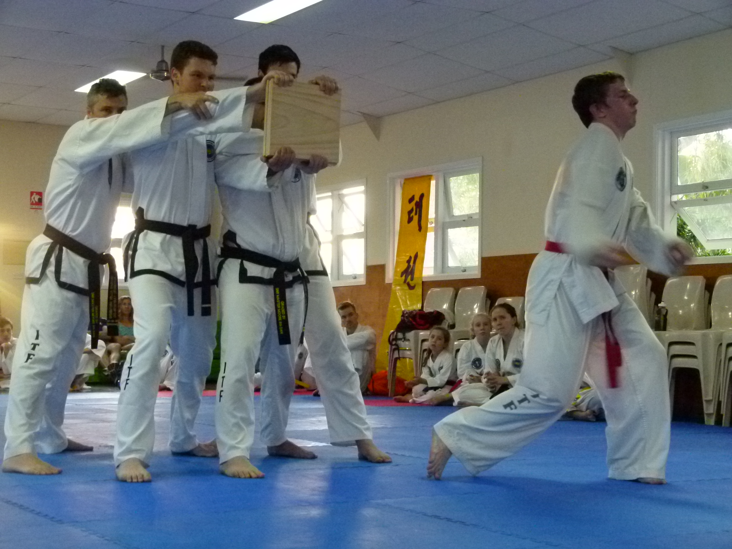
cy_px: 274
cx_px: 366
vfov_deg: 24.0
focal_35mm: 61
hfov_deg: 31.7
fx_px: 1290
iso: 800
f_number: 3.3
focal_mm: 11
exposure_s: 1/80
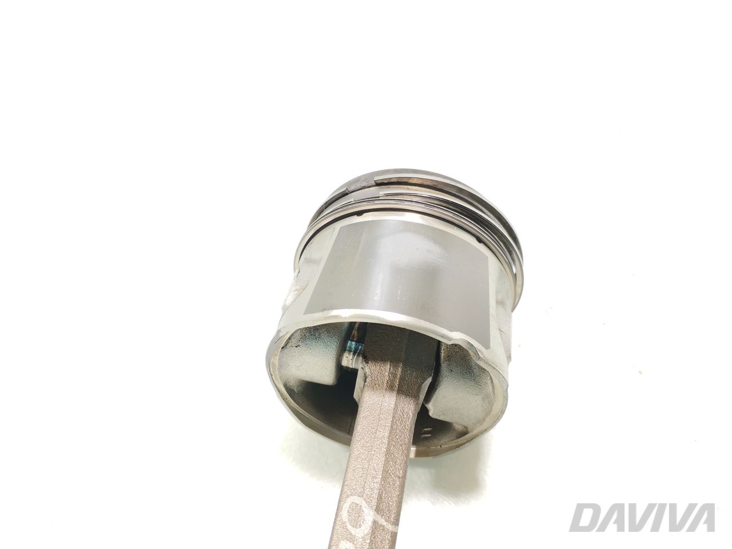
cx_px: 366
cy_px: 274
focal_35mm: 26
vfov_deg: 53.1
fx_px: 550
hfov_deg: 67.3
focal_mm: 4.75
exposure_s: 1/100
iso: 100
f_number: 1.8
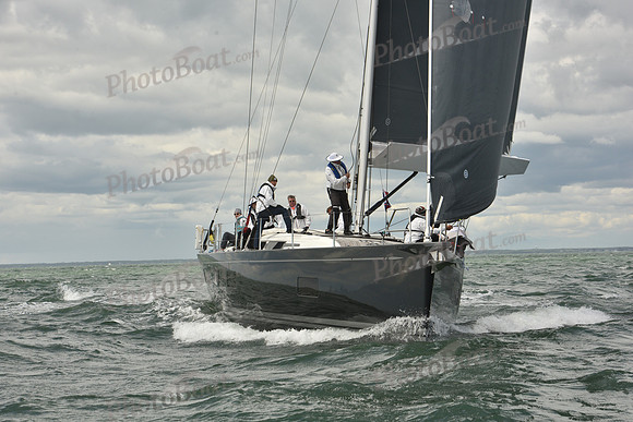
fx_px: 1935
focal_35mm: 110
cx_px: 316
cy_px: 211
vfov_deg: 12.5
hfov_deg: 18.6
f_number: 11
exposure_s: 1/800
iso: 320
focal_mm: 110
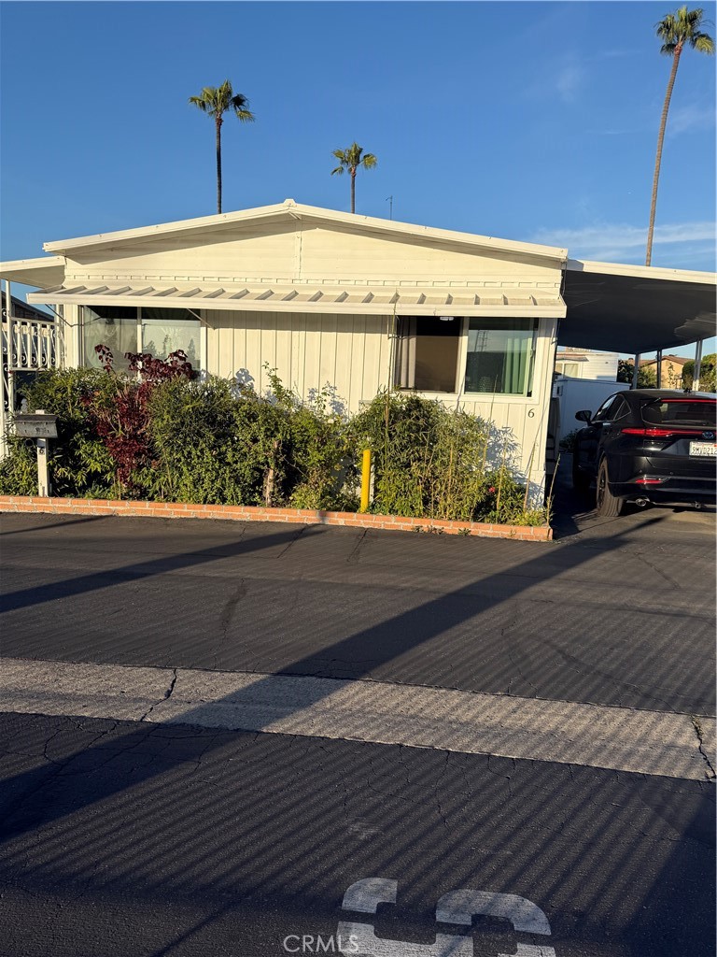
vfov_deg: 71.6
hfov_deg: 56.8
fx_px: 663
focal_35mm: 24
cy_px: 478
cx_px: 358
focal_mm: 6.76
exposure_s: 1/3759
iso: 80
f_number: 1.78
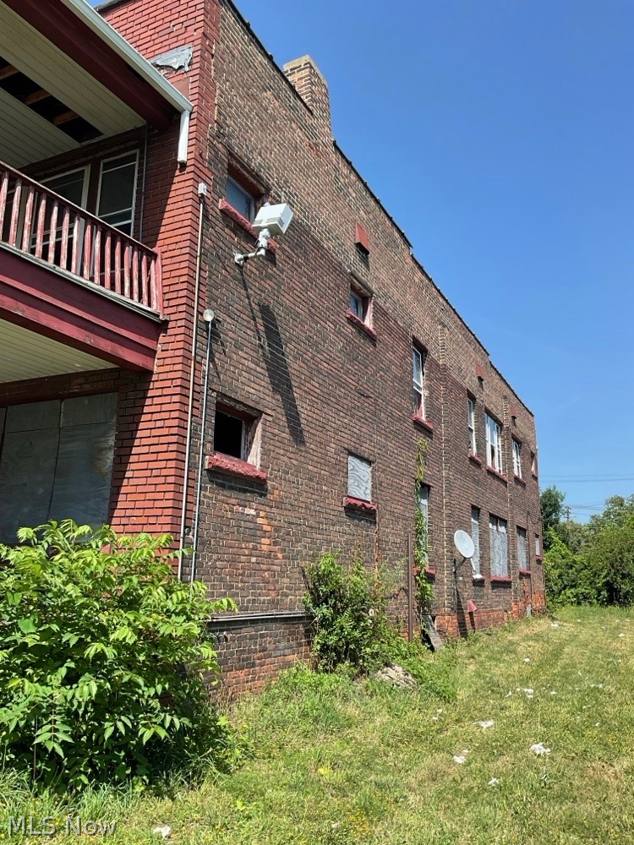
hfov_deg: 48.2
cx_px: 317
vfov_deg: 61.7
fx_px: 708
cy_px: 422
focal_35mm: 29
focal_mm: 3
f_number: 1.8
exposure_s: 1/1015
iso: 16
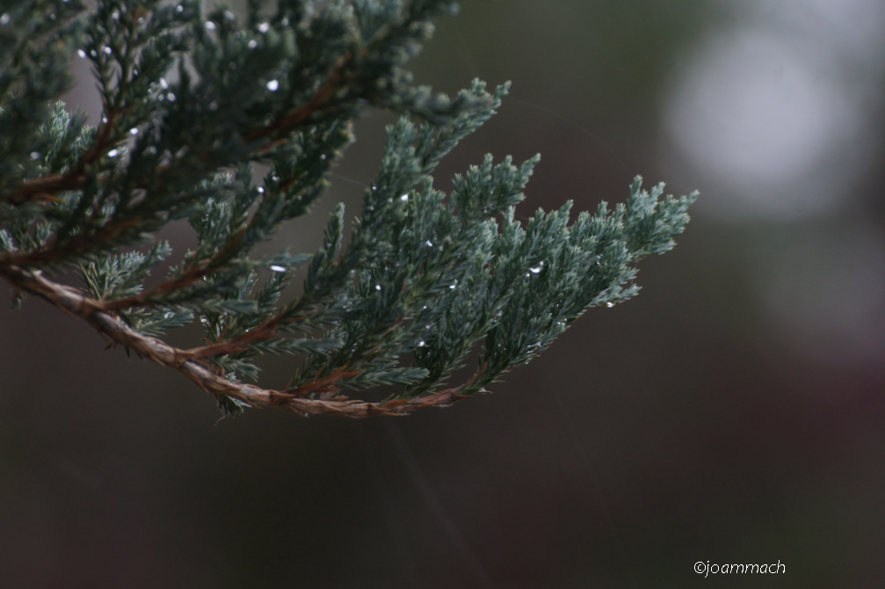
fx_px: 9212
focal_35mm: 375
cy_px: 294
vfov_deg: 3.7
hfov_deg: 5.5
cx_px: 442
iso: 400
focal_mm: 250
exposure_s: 1/125
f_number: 11
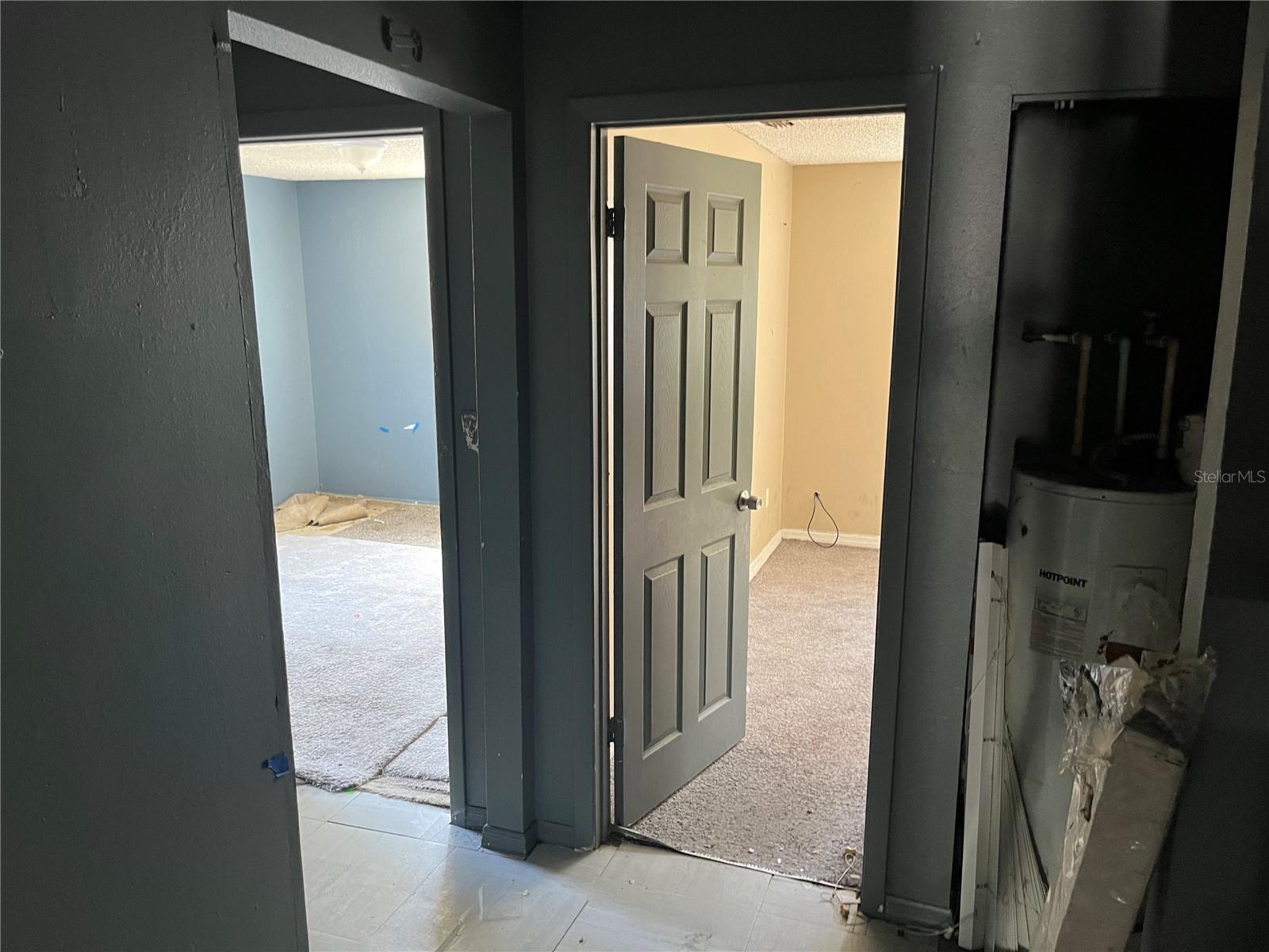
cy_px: 476
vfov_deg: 53.1
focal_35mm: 26
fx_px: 953
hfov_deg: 67.3
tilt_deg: -15.4
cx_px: 634
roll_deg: +0.6
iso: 320
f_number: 1.6
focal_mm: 5.1
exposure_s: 1/60
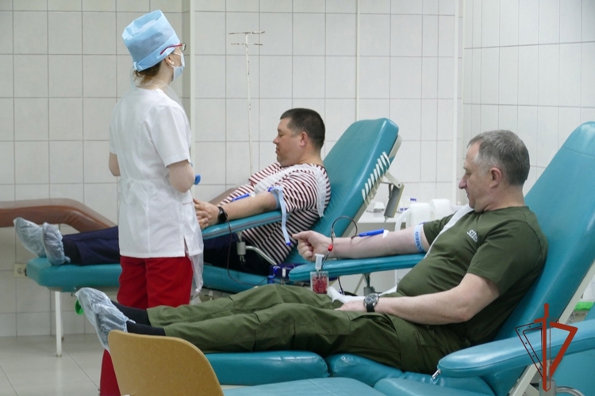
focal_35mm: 100
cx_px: 298
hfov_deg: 20.4
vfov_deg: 13.7
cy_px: 198
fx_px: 1653
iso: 800
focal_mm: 36.53
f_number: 3.8
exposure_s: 1/80
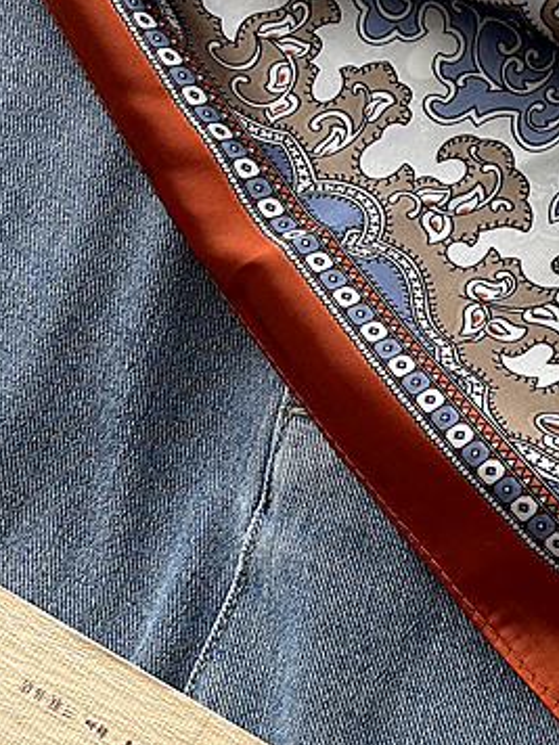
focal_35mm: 73
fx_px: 1572
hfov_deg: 19.8
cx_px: 511
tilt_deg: -75.4
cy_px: 324
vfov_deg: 26.7
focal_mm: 5.7
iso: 40
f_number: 1.5
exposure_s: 1/181
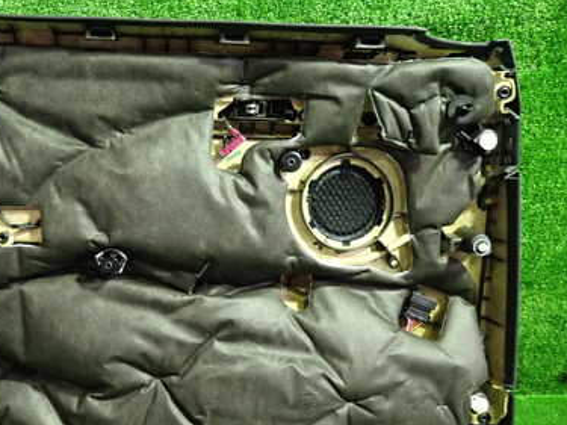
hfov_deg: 45.7
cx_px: 165
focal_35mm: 40
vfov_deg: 35.9
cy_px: 248
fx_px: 655
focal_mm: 4.5
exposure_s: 1/30
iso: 400
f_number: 2
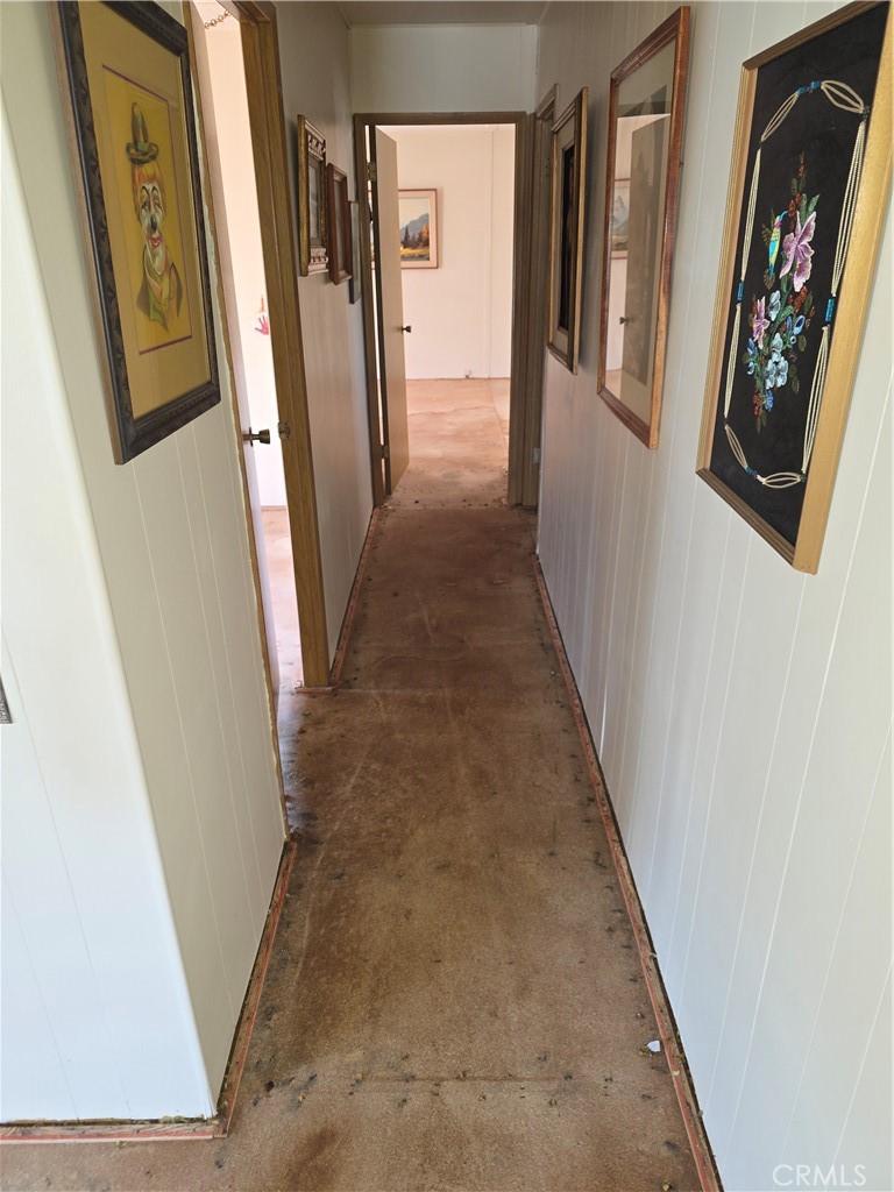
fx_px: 792
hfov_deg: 58.9
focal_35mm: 23
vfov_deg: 73.9
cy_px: 596
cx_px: 447
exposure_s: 1/30
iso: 100
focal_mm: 6.3
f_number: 1.7
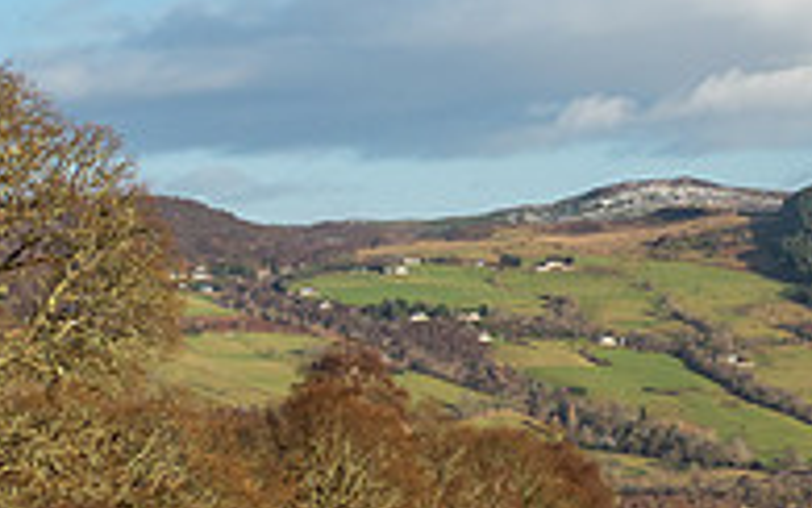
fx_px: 3497
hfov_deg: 13.0
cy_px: 60
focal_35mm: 158
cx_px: 887
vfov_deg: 8.3
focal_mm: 25
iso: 200
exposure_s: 1/160
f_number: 7.1
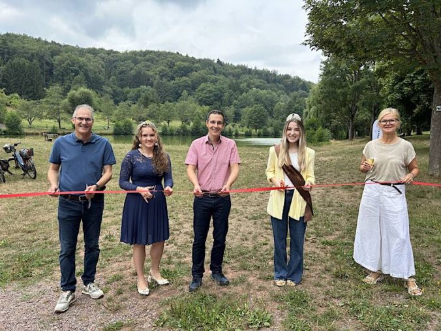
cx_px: 220
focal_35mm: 26
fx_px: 331
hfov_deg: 67.3
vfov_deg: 53.1
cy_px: 166
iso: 50
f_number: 1.5
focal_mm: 5.7
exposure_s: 1/1079
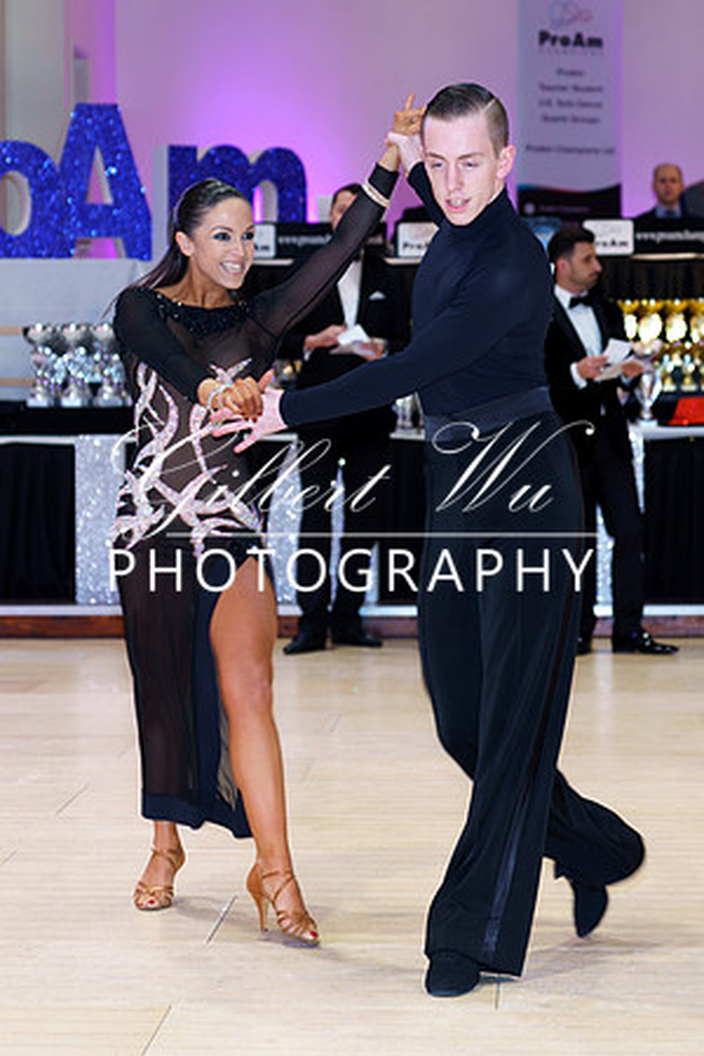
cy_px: 463
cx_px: 345
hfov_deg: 13.5
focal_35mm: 101
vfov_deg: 20.2
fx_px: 2963
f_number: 2.8
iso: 400
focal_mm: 60
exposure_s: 1/60
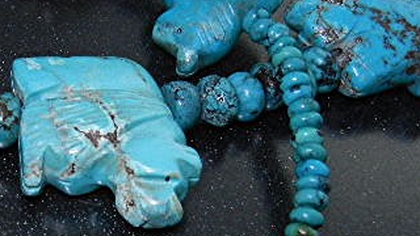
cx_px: 58
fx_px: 824
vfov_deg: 16.3
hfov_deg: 27.7
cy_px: 118
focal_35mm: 74
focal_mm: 6.2
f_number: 7.2
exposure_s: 1/30
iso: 800
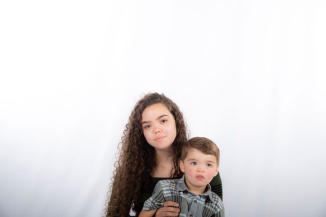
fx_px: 471
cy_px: 108
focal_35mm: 52
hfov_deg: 38.2
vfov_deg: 26.0
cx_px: 163
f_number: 5.6
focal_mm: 52
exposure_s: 1/200
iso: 100
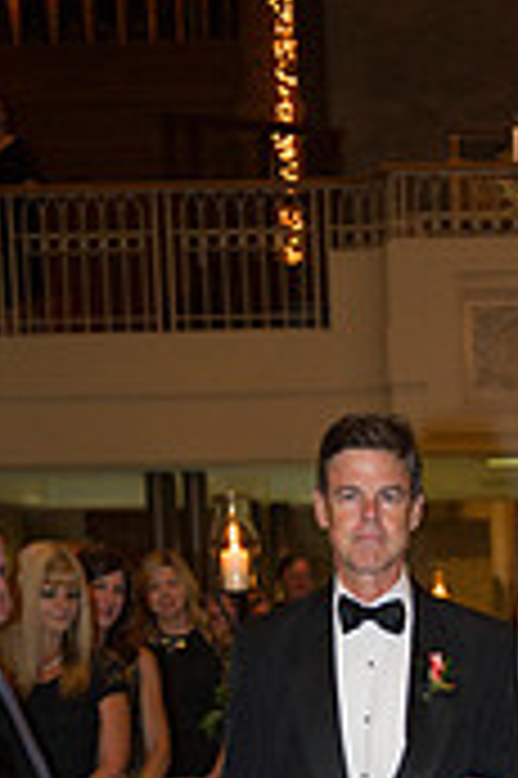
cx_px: 561
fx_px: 2811
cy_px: 913
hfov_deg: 10.4
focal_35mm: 130
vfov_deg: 15.3
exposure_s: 1/100
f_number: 2.8
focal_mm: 50
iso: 1600
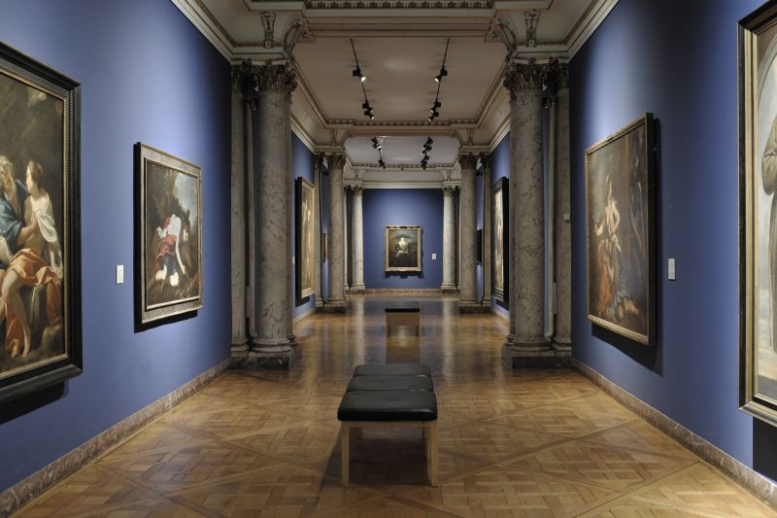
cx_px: 388
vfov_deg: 37.8
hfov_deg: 54.4
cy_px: 259
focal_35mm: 35
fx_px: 755
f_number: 7.1
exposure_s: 3
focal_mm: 35
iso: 400
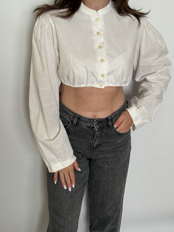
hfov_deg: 30.3
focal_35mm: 48
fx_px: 322
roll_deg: +0.0
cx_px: 87
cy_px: 116
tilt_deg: -21.3
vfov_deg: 39.7
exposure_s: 1/121
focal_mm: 6.76
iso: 80
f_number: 1.78
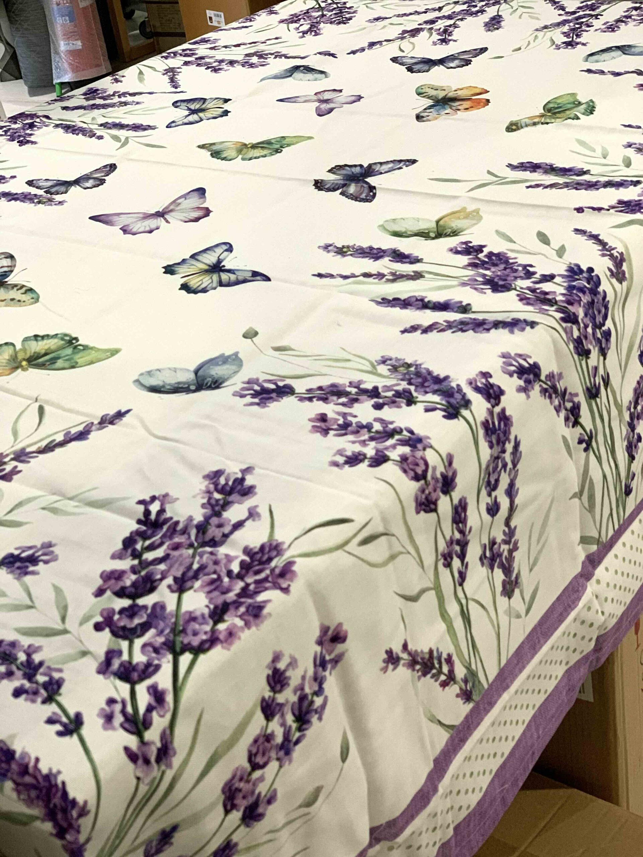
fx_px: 1288
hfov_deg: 28.0
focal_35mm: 52
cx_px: 322
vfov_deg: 36.8
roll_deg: +9.4
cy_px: 428
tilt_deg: -30.8
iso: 160
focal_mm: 6
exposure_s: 1/50
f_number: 2.4
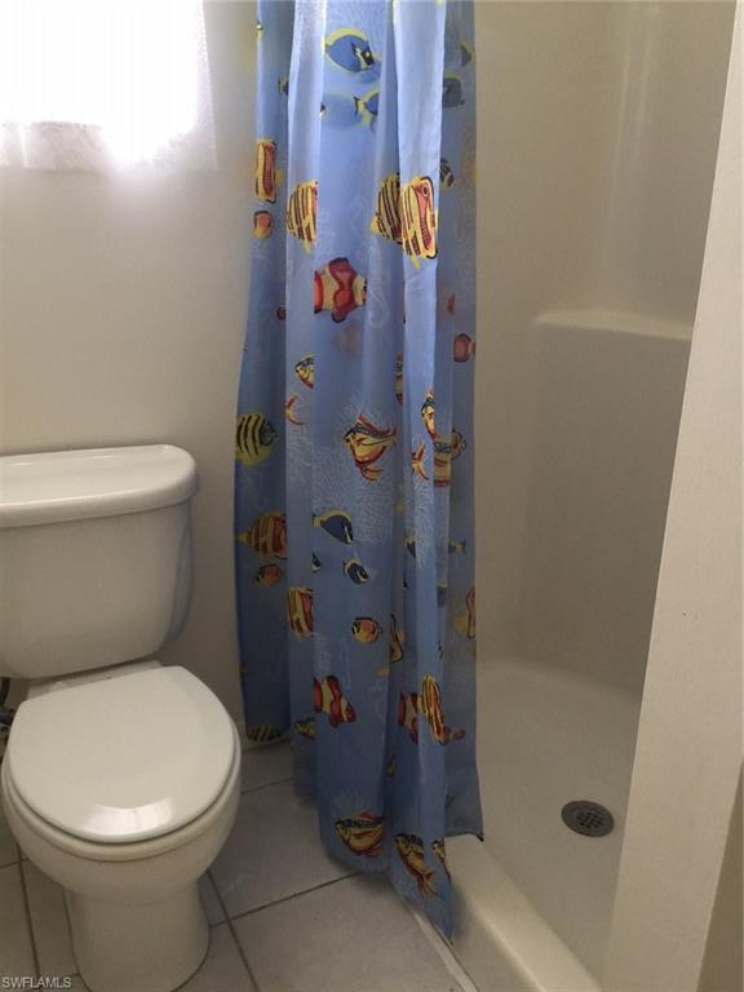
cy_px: 496
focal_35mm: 29
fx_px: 831
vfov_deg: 61.7
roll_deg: +0.2
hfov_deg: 48.2
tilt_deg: -17.6
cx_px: 372
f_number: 2.2
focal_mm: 4.15
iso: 40
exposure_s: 1/15
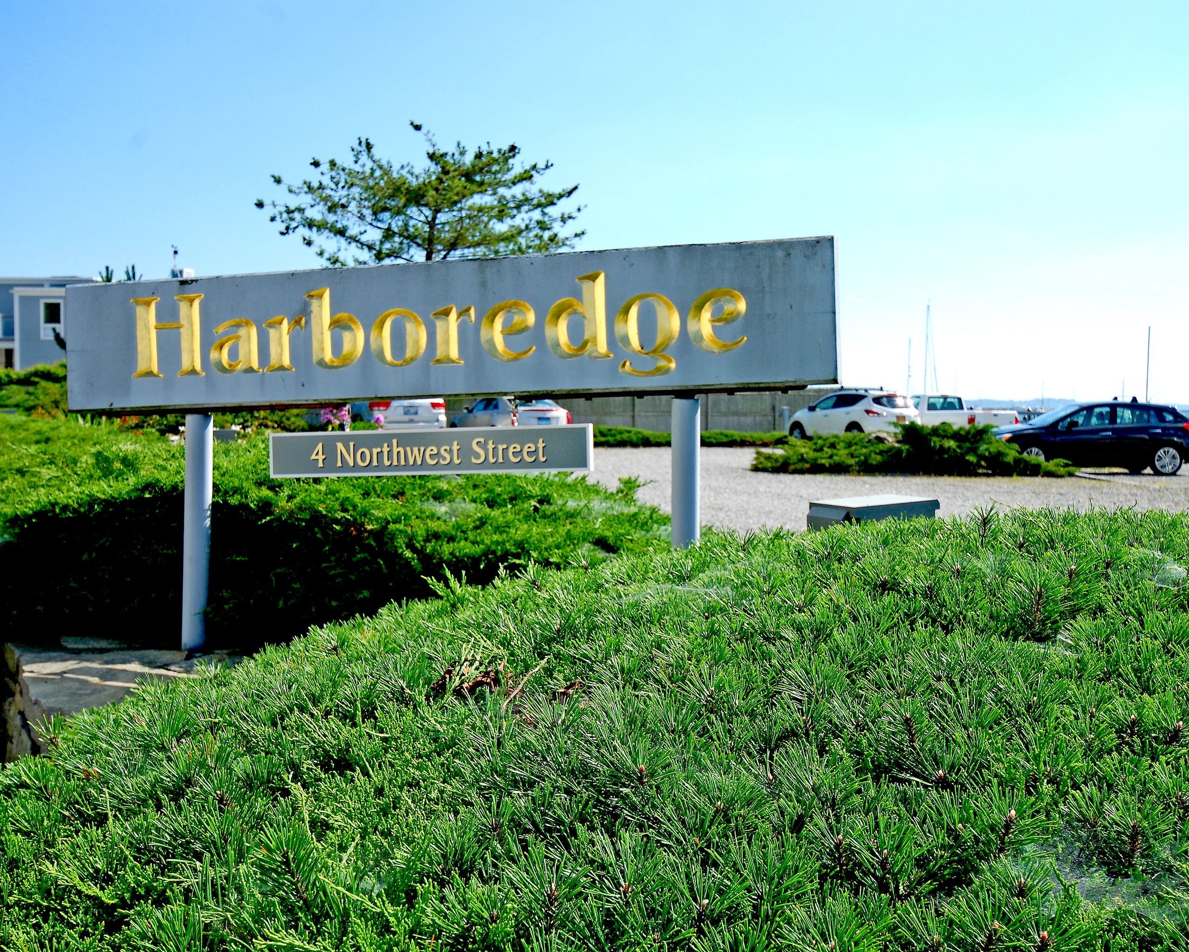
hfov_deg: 44.7
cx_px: 681
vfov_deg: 36.5
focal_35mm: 41
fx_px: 1443
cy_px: 474
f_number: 10
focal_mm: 24
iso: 200
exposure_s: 1/250
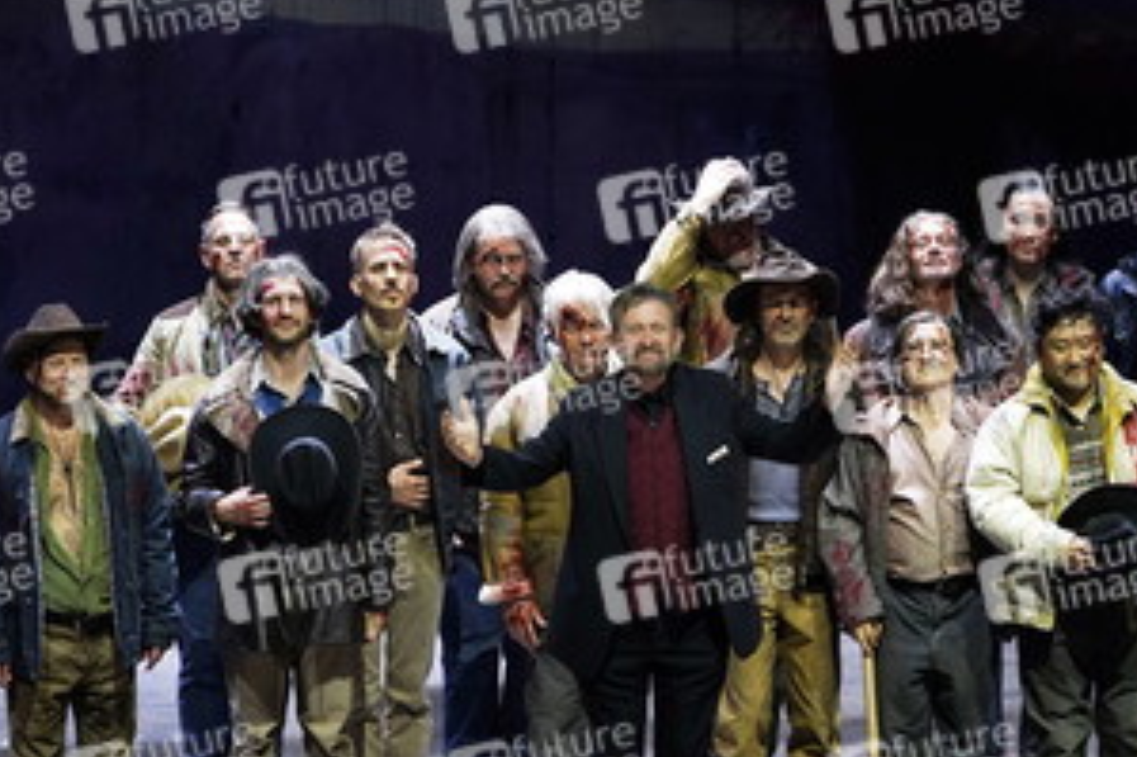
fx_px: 9533
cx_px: 595
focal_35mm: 302
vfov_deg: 4.5
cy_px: 483
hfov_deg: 6.8
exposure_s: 1/160
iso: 2500
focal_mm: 200
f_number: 5.6
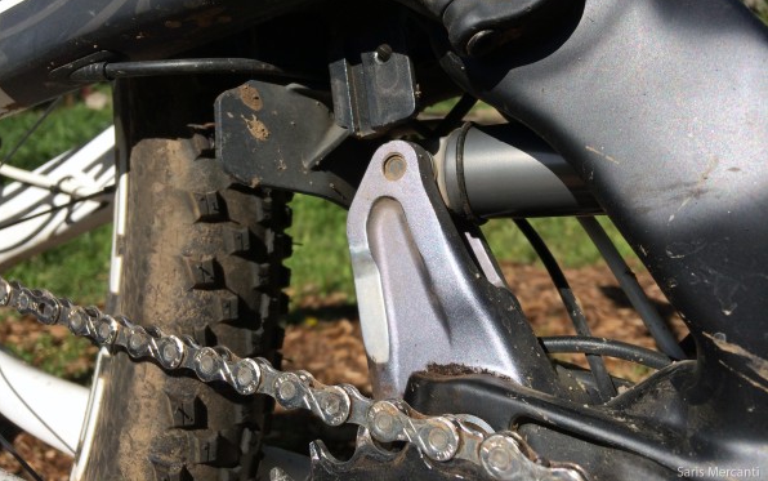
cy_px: 193
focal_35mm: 32
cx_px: 383
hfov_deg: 59.6
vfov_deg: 39.3
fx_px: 670
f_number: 2.2
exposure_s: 1/2740
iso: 32
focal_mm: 4.12
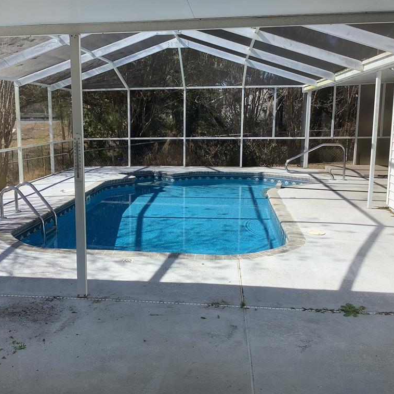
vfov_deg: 44.9
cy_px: 196
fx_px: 476
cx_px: 160
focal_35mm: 37
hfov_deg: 44.7
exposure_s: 1/815
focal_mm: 3.3
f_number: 2.4
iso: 25
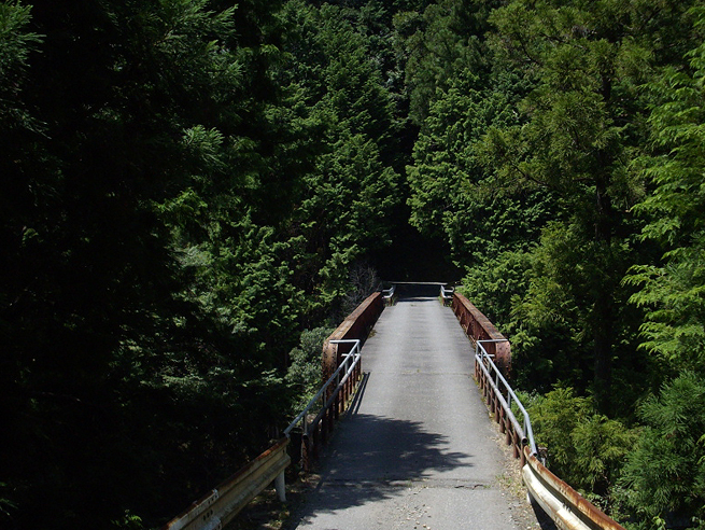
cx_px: 410
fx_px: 978
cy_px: 261
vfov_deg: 30.3
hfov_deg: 39.5
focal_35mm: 48
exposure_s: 1/200
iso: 80
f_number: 5.6
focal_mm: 6.2
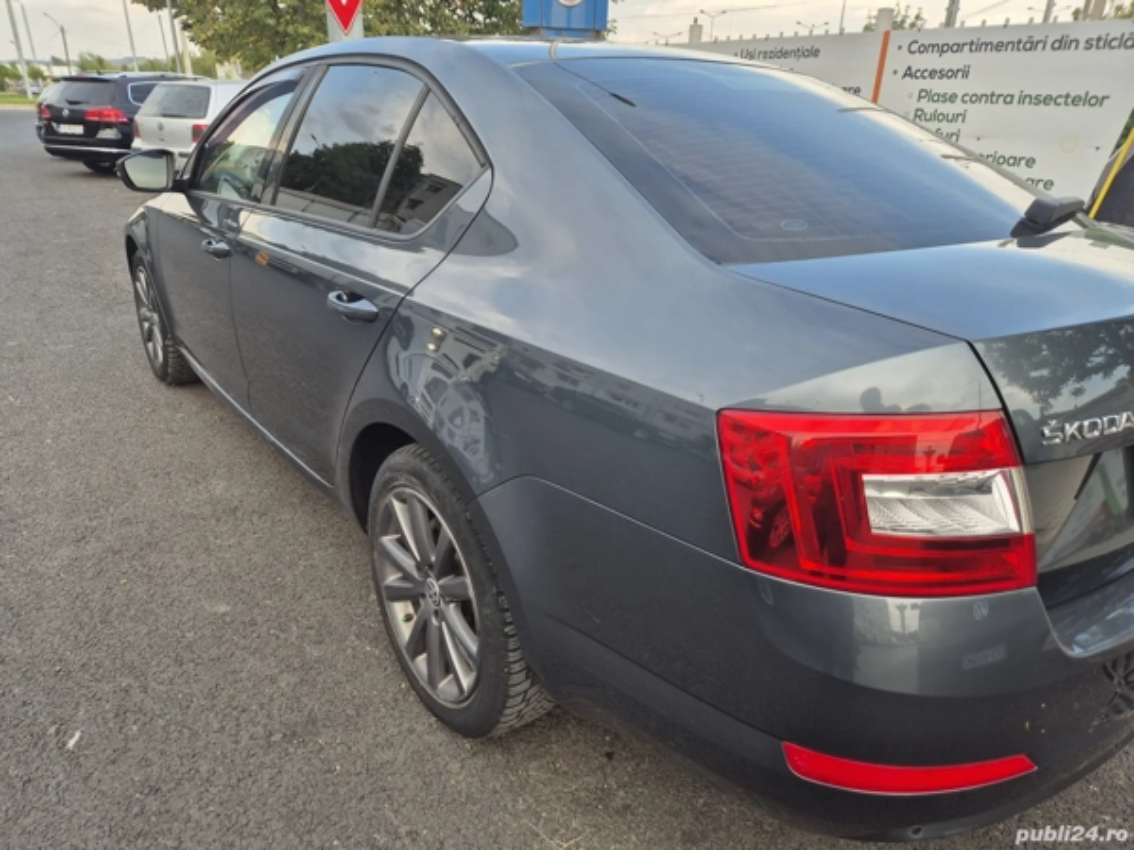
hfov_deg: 73.9
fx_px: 753
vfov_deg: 58.9
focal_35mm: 23
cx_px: 567
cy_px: 425
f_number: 1.8
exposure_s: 1/226
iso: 25
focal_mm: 5.4
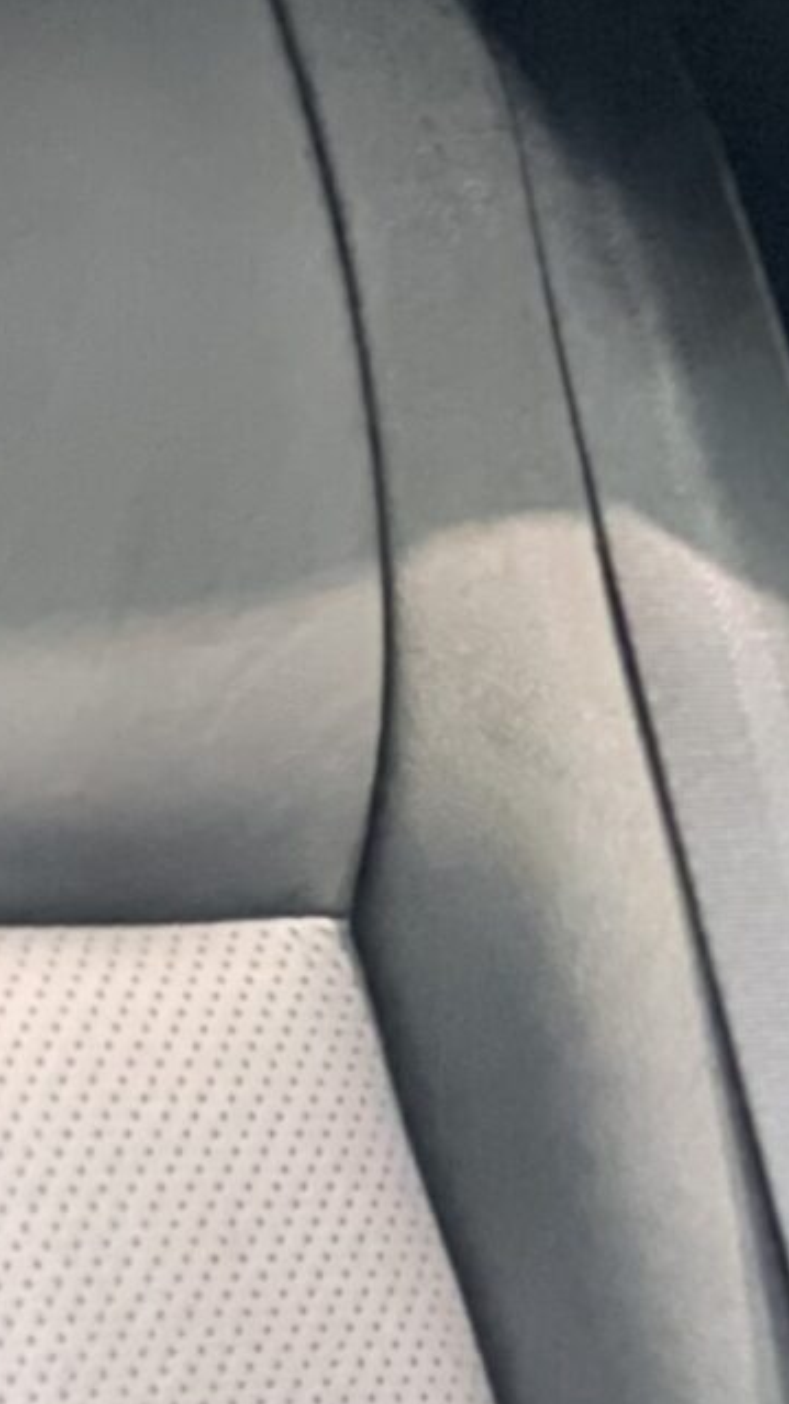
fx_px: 8451
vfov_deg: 9.3
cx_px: 2011
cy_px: 1986
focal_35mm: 227
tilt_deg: -9.6
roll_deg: -3.2
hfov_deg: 5.2
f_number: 2
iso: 250
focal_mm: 6
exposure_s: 1/71
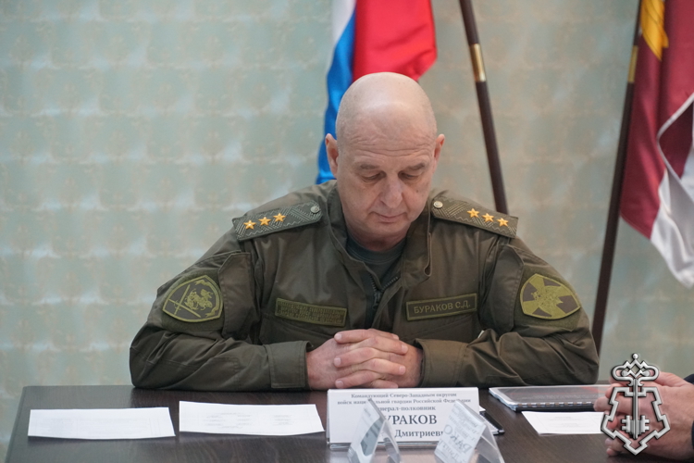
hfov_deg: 15.2
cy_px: 232
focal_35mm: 135
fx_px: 2602
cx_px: 347
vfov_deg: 10.2
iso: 4000
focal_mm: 90
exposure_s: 1/160
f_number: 5.6
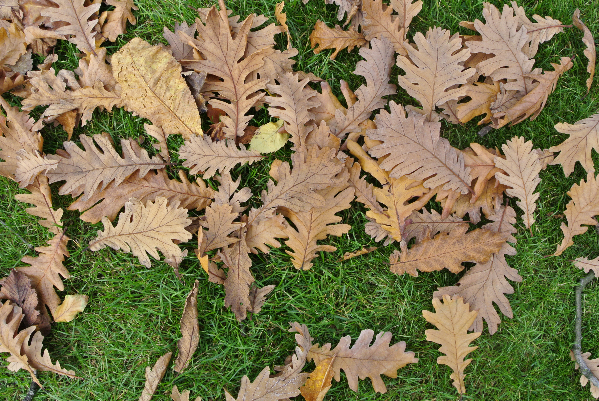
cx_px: 300
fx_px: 483
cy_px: 200
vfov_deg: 45.1
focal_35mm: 29
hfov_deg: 63.6
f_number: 8
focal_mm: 11
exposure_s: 1/125
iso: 400
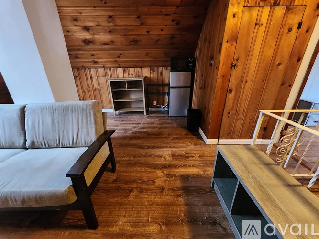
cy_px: 120
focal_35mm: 13
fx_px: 120
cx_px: 160
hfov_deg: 106.2
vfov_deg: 89.9
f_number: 2.2
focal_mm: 2.2
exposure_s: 1/24
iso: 1000
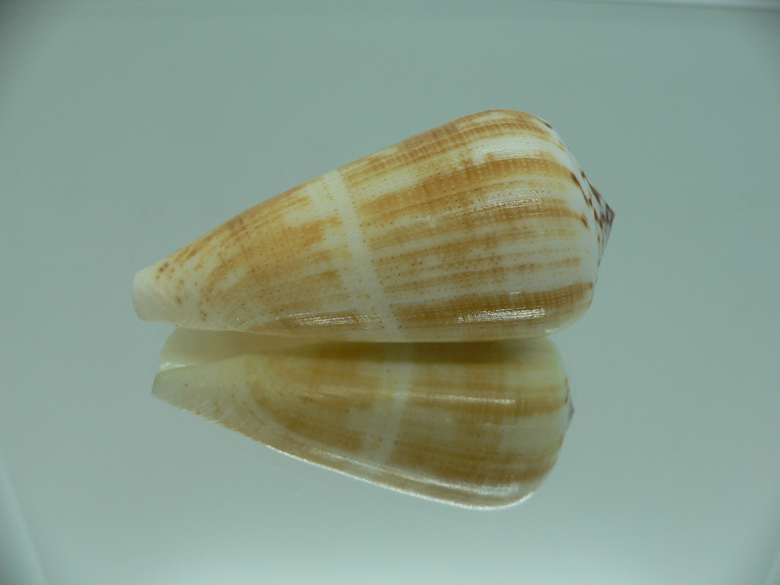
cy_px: 292
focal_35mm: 35
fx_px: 789
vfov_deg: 40.7
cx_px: 390
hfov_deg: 52.6
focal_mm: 4.6
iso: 80
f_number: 2.8
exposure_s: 1/60
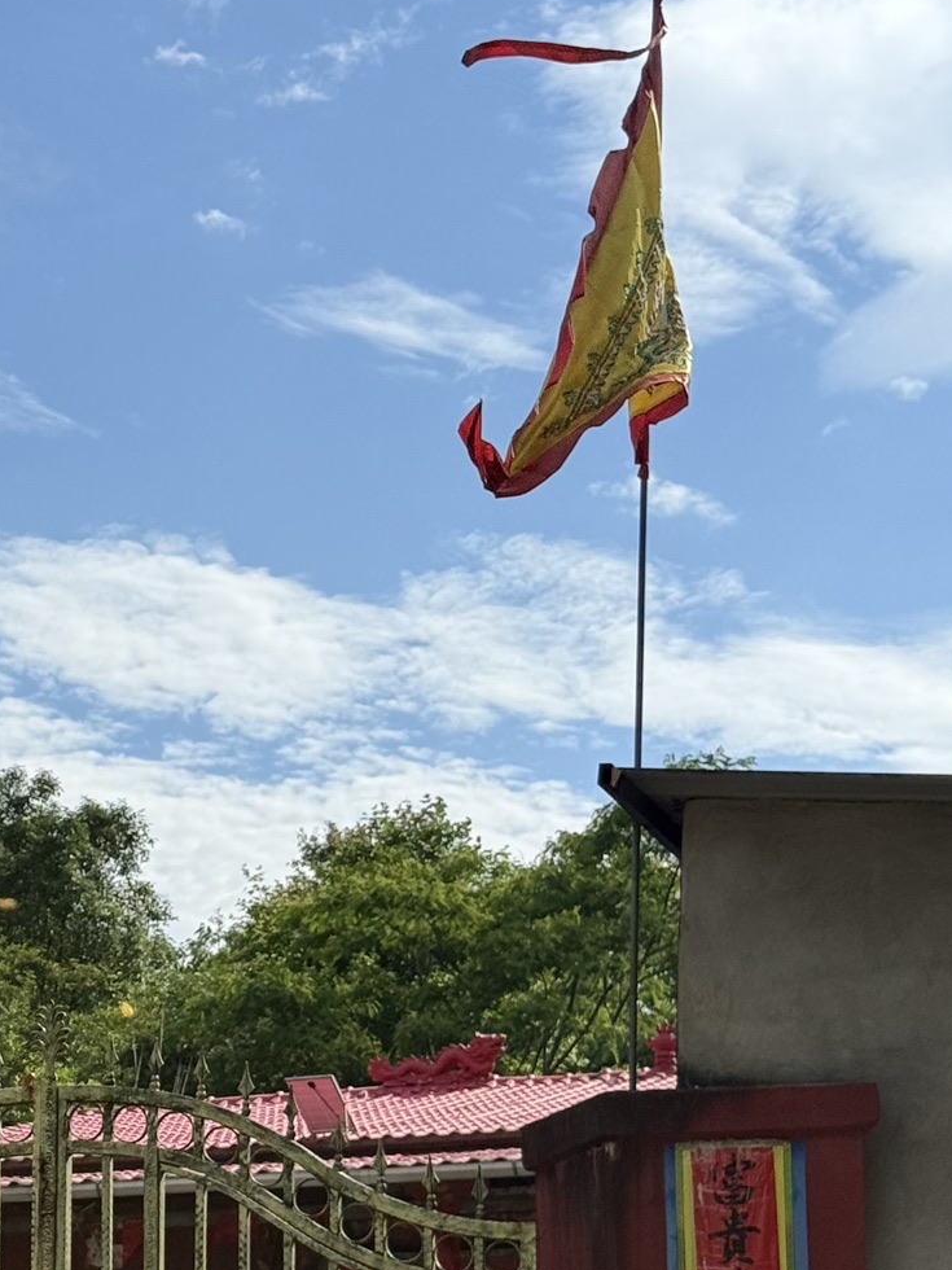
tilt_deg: +9.2
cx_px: 34
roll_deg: -2.1
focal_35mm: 98
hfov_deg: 14.9
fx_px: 3594
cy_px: 1131
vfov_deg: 19.7
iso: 64
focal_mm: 6.76
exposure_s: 1/7143
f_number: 1.78
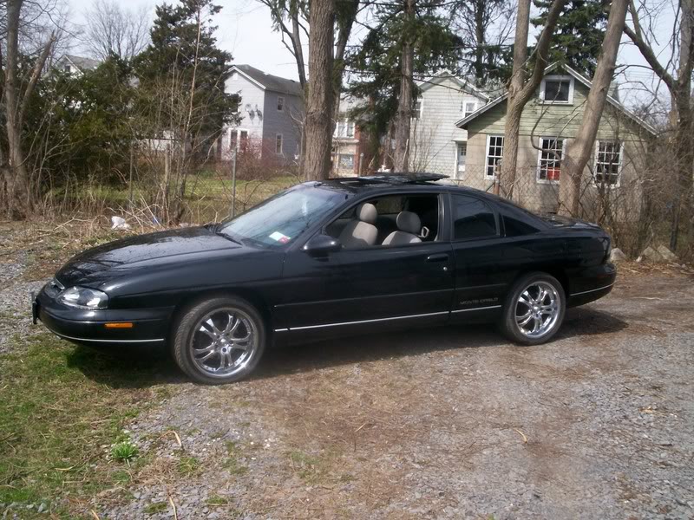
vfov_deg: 39.7
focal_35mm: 36
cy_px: 260
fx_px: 722
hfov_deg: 51.4
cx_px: 347
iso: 100
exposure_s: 1/450
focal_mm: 5.9
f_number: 4.5
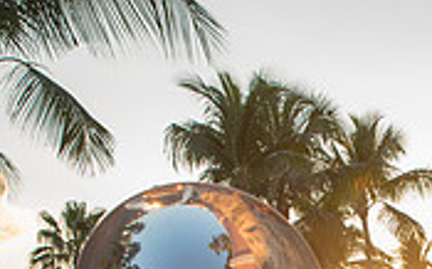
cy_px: 438
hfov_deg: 24.7
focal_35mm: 81
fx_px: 953
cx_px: 405
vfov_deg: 14.6
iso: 250
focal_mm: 24
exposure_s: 1/400
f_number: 3.5
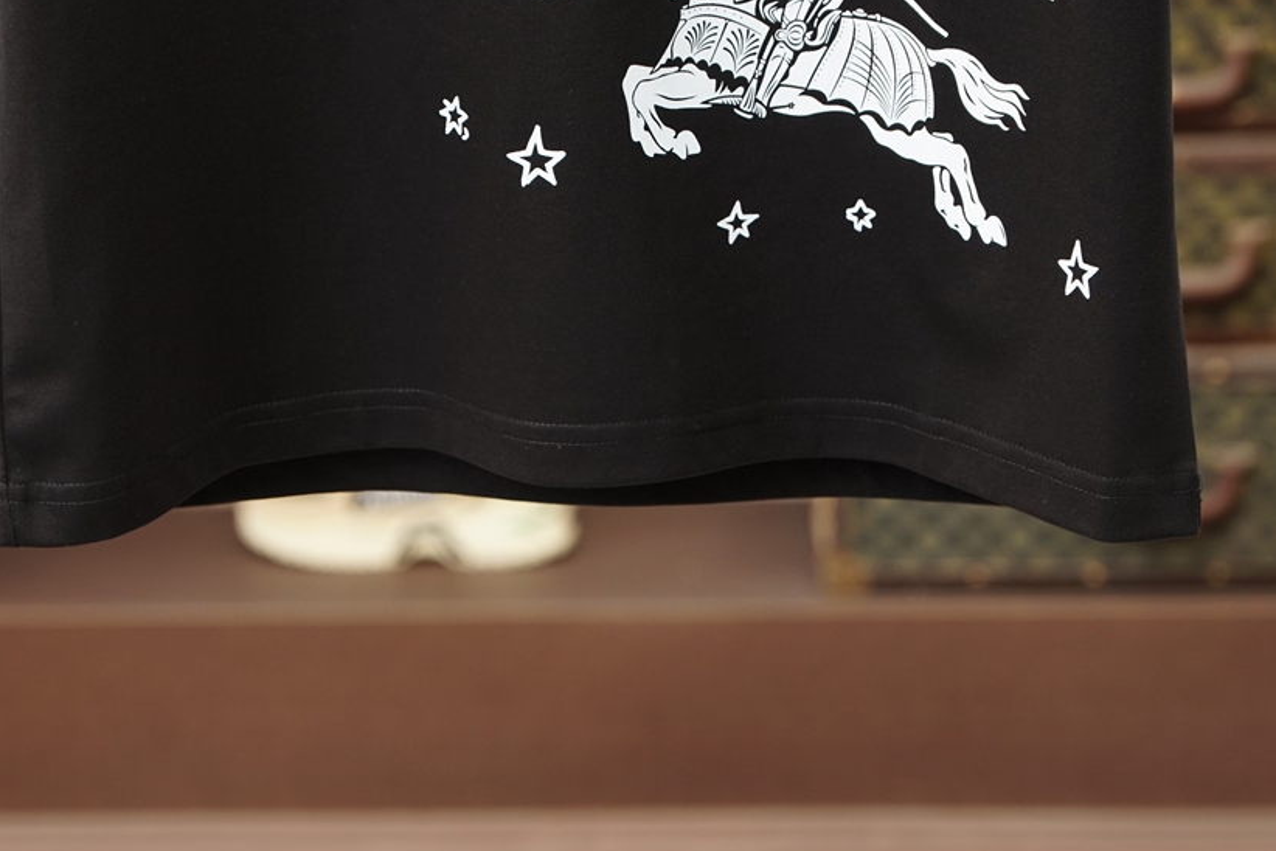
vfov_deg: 10.2
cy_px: 526
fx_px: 4749
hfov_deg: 15.3
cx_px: 512
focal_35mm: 134
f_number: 4
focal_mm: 68
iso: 500
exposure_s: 1/125
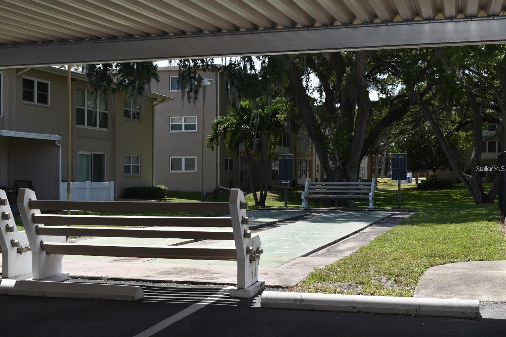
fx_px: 717
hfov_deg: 38.9
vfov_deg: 26.5
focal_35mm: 51
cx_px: 253
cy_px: 168
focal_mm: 34
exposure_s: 1/200
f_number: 9
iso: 100
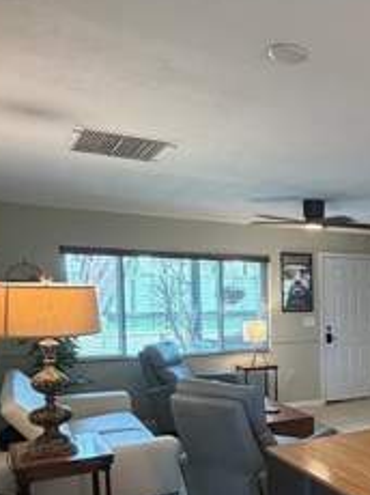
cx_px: 415
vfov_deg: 46.8
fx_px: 557
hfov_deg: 32.1
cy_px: 349
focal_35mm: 39
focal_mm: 2.22
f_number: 2.2
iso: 250
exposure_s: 1/60
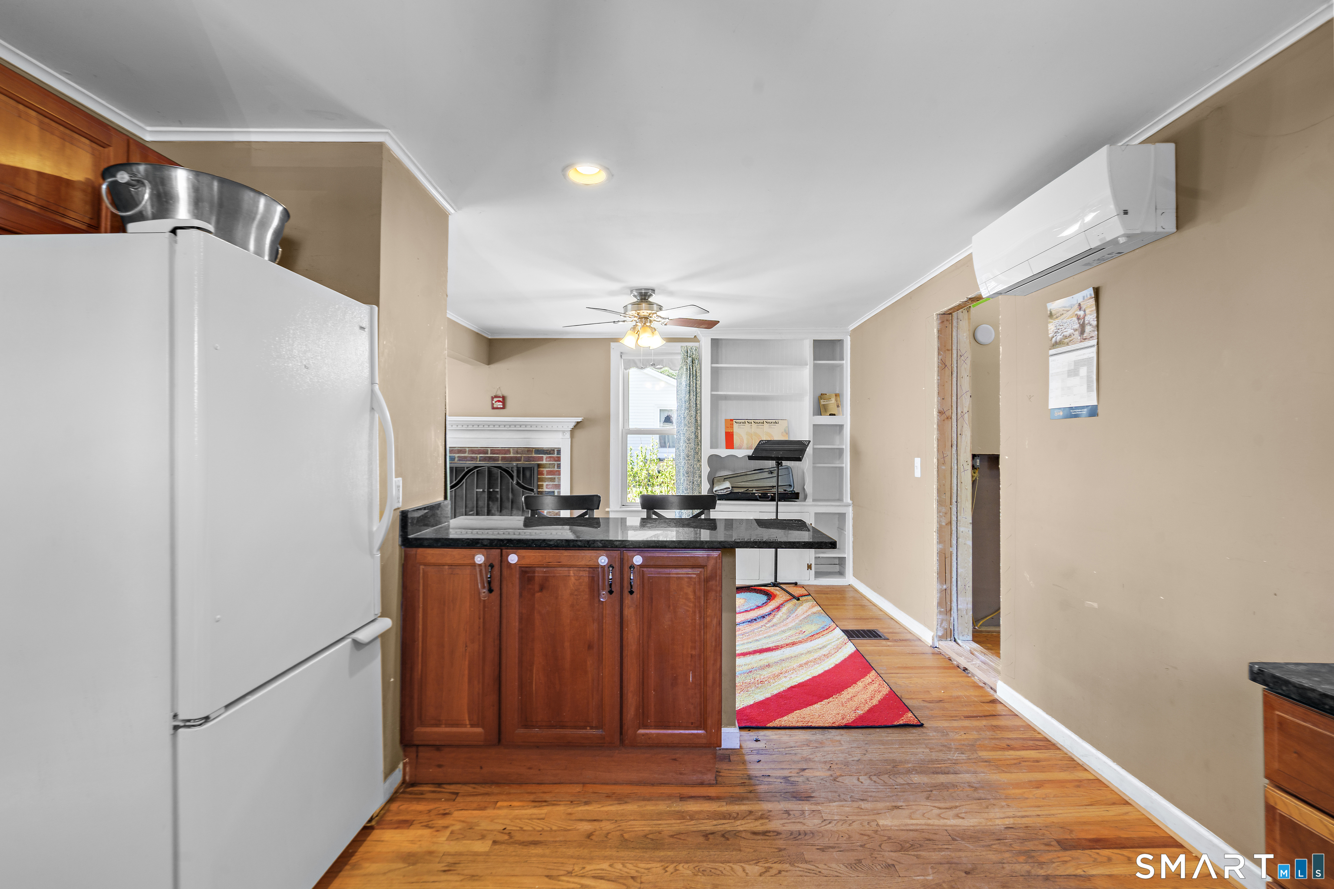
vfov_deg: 73.7
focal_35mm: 16
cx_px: 667
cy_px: 444
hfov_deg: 96.7
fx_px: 593
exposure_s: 3.2
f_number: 9
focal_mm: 16
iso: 200
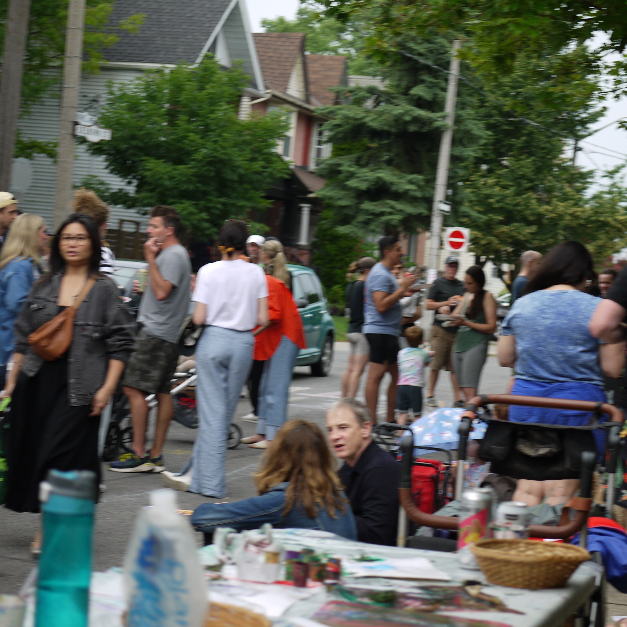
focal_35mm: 83
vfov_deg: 20.9
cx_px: 415
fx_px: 1701
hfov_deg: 20.8
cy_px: 315
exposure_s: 1/125
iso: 100
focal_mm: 35
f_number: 2.8
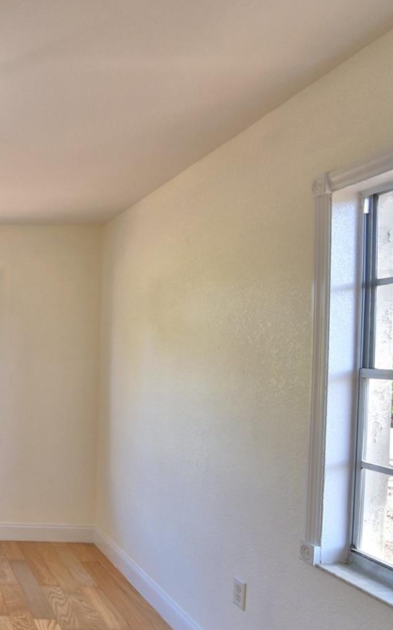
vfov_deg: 68.1
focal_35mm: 27
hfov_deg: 35.1
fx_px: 463
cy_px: 357
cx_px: -92
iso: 250
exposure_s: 1/125
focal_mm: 10
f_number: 4.5
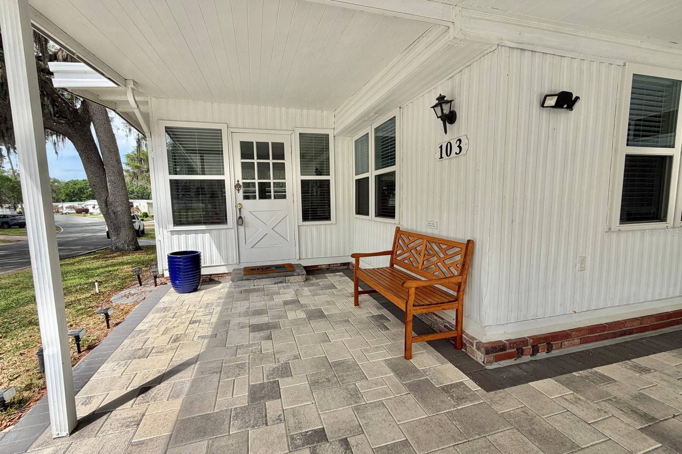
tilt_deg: -5.4
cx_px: 332
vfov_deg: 77.3
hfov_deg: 100.4
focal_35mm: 15
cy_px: 232
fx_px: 284
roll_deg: +0.1
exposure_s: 1/770
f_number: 2.2
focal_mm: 2.22
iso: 40
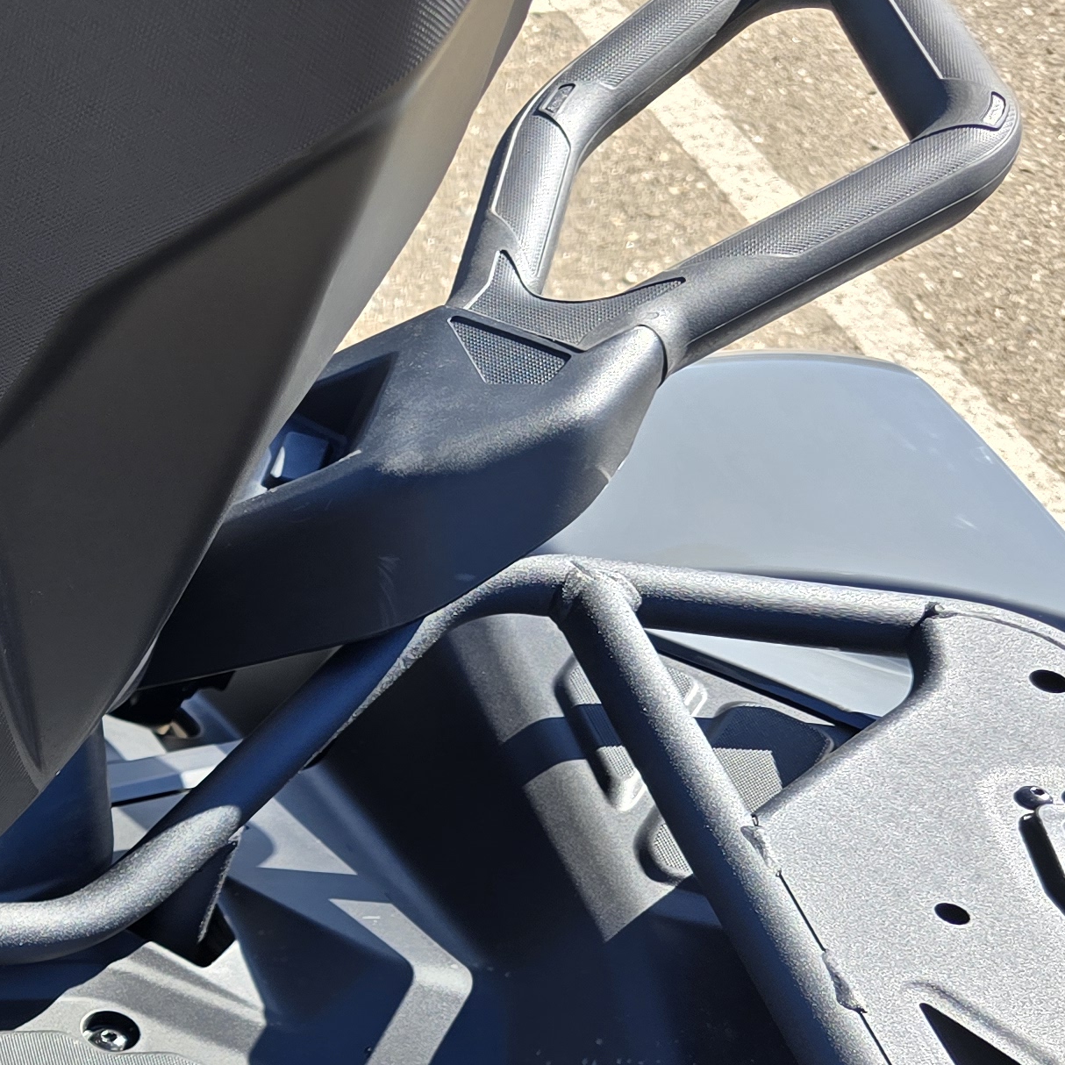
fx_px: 2332
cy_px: 1160
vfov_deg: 24.1
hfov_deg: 21.3
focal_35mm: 67
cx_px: -568
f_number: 1.7
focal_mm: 6.3
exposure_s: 1/183
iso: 12
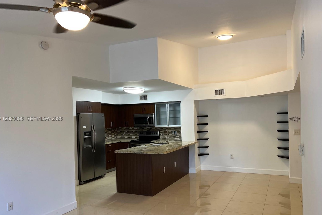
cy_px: 119
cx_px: 164
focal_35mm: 28
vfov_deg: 46.3
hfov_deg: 65.5
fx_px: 250
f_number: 1.5
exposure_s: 1/60
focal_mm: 5.7
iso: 64
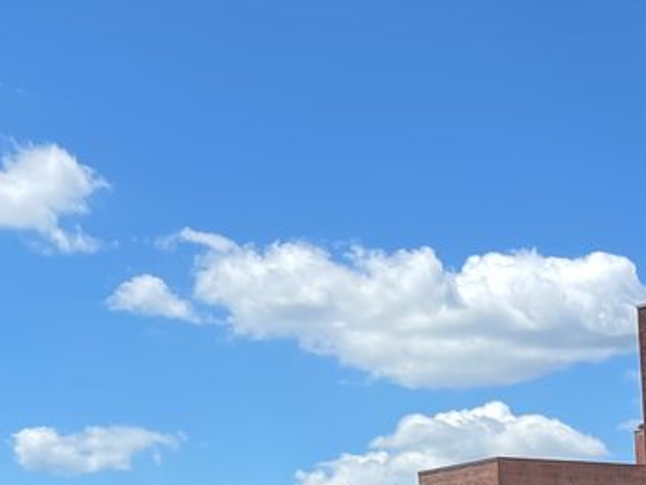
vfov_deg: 13.0
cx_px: 129
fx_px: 2110
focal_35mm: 113
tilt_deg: +8.6
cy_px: 411
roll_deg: +0.8
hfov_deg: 17.3
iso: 32
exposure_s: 1/3610
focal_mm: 4.2
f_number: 1.6
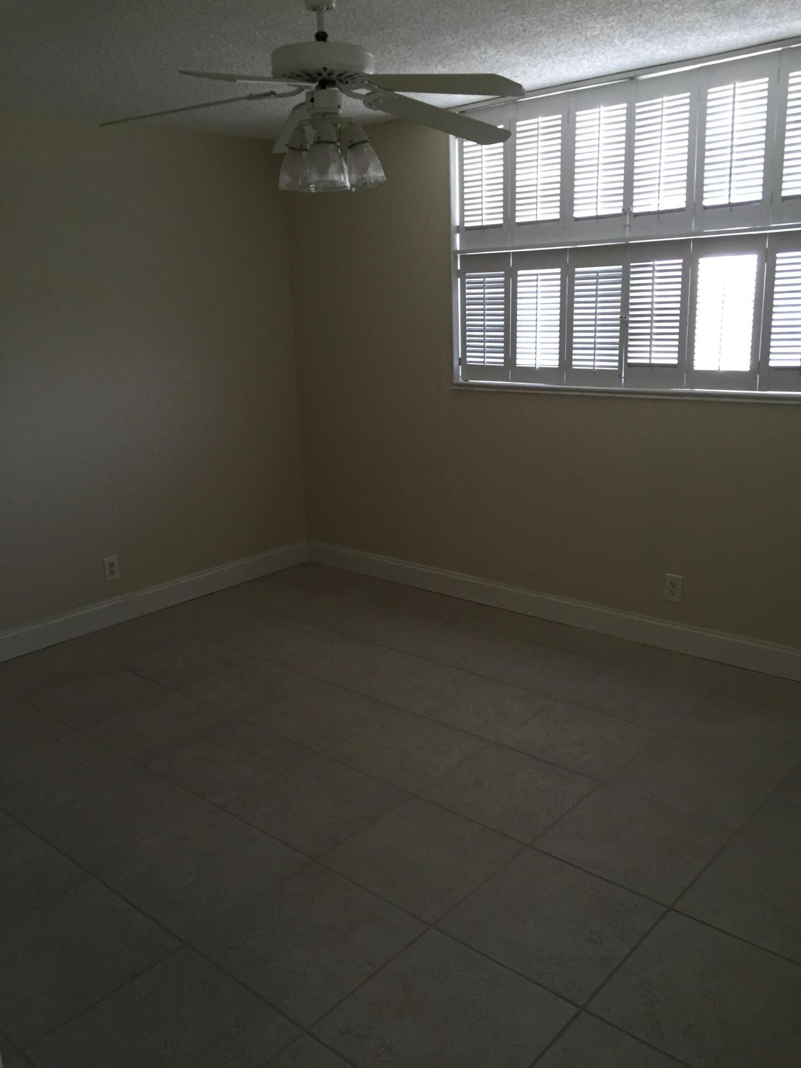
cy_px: 534
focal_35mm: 29
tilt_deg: -14.8
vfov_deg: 61.7
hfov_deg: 48.2
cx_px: 400
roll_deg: +2.2
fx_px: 895
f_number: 2.2
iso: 125
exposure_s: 1/30
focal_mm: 4.15
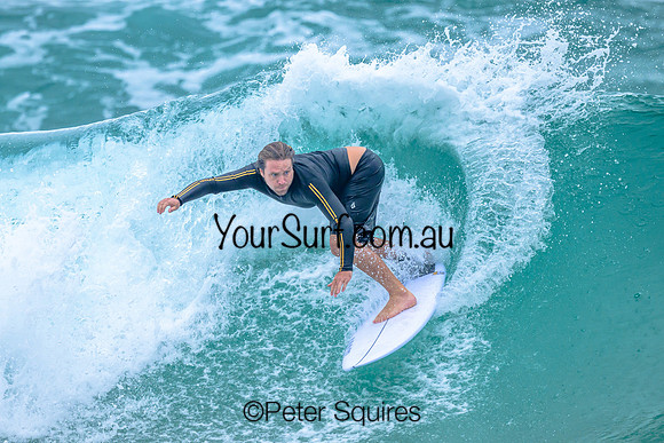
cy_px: 165
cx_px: 266
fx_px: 20286
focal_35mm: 1100
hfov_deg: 1.9
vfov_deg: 1.3
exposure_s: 1/2500
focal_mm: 800
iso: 500
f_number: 6.3
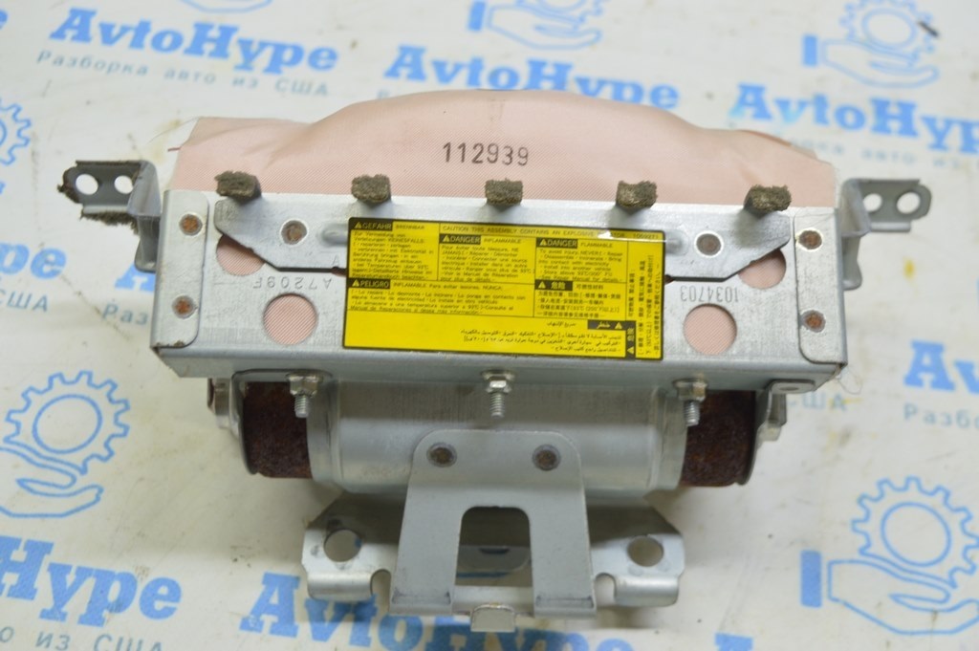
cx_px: 490
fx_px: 1263
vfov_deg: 28.9
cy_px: 326
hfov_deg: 42.4
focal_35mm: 46
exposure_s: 1/20
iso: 400
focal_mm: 31
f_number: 5.6
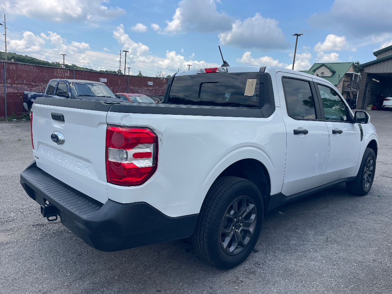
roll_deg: -4.4
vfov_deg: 53.1
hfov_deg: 67.3
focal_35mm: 26
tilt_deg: -9.3
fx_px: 294
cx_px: 196
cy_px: 147
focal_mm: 4.2
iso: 32
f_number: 1.6
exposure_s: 1/3300
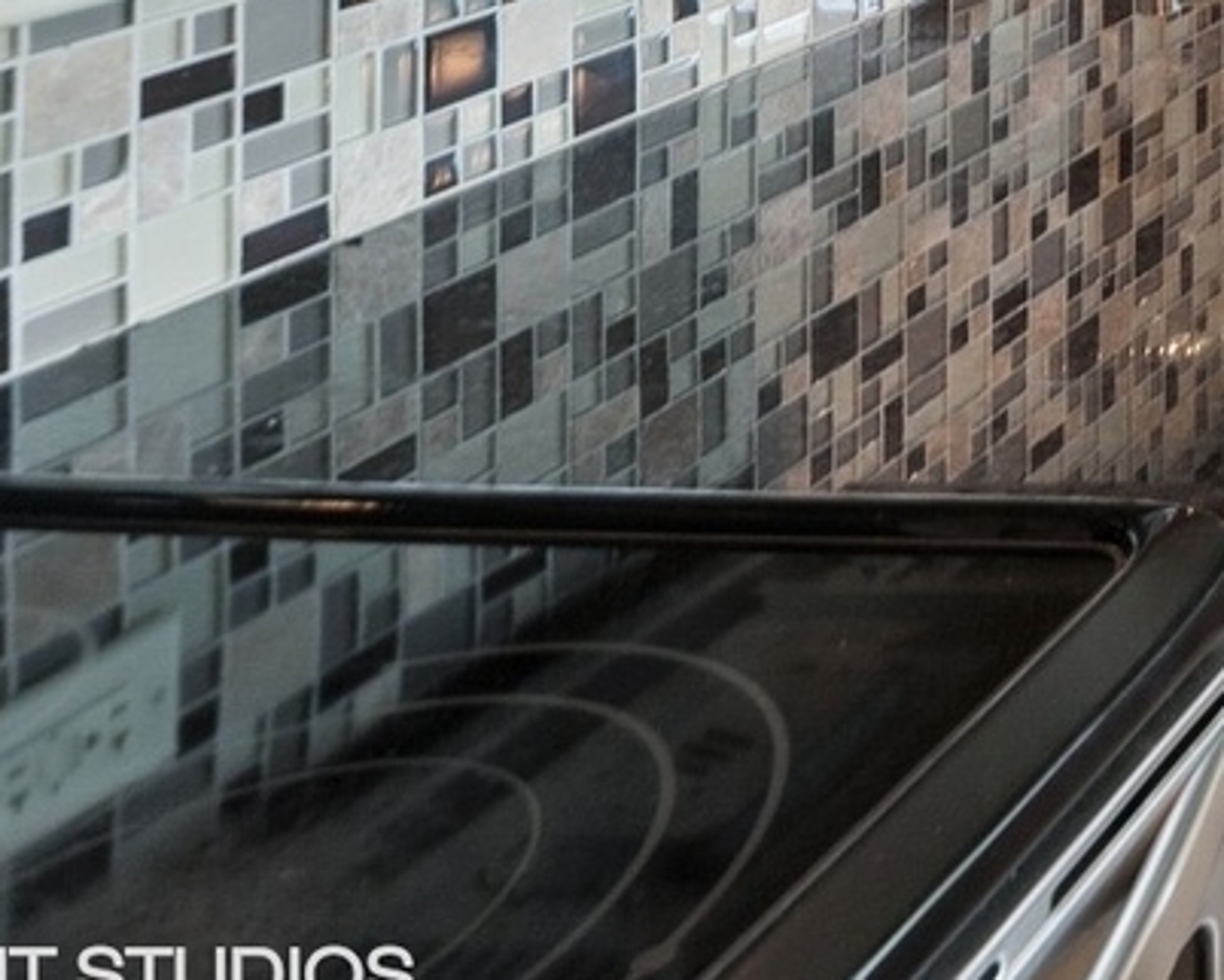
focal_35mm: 53
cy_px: -603
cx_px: 2253
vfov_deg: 22.1
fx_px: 1921
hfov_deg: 21.4
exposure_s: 1/10
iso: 200
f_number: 8
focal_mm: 14
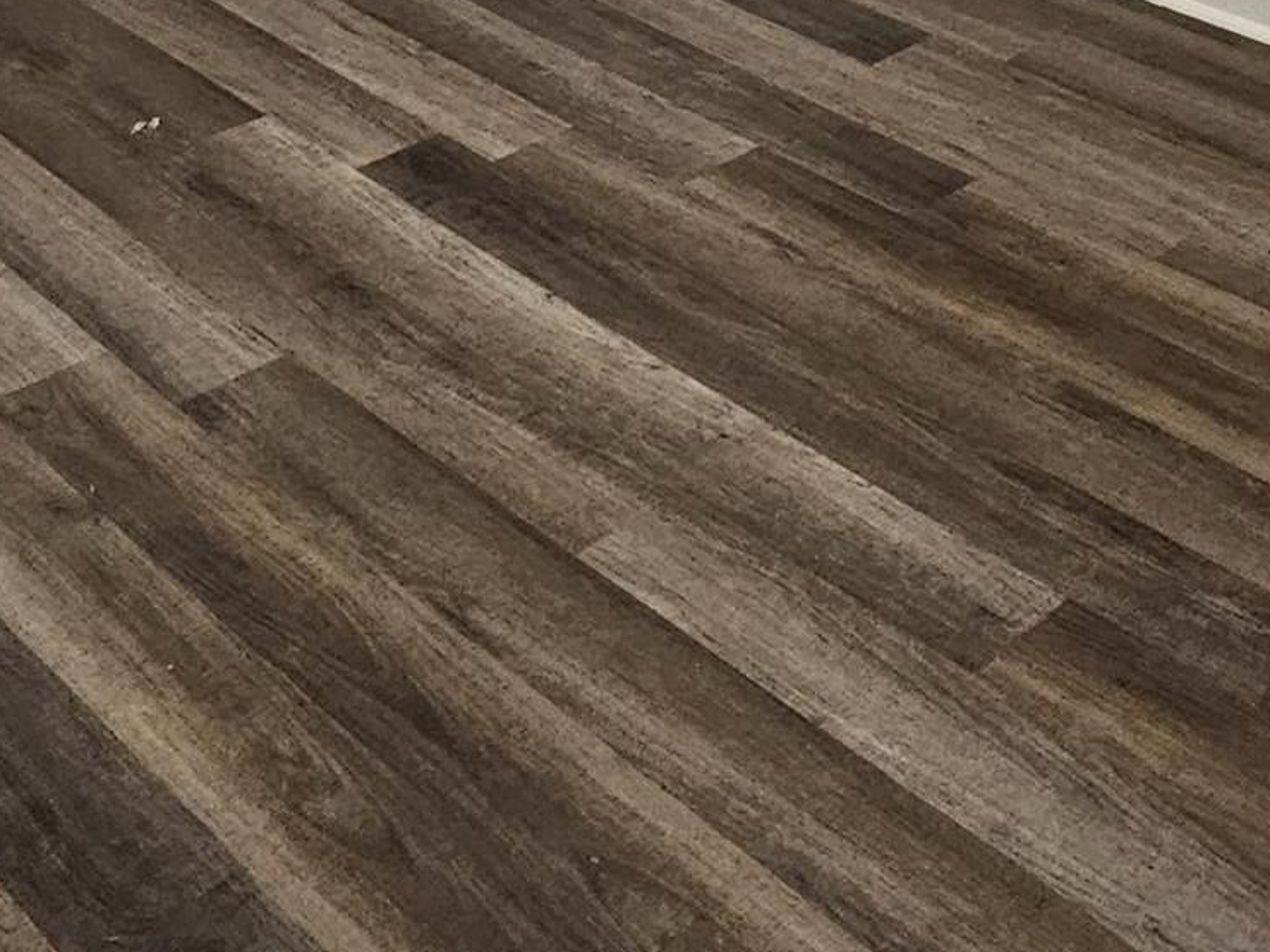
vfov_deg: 20.5
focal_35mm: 54
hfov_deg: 35.4
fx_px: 1981
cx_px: 499
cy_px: -683
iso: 320
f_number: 2.2
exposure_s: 1/60
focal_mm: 2.2
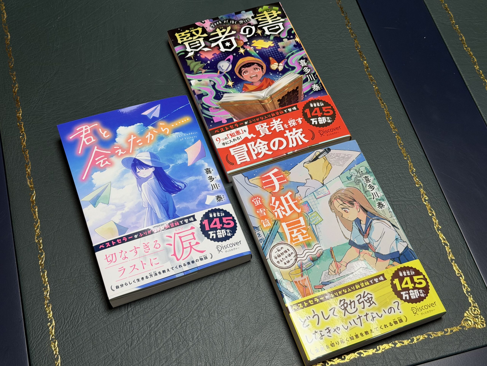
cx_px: 244
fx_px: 675
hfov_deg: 39.7
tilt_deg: -62.6
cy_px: 183
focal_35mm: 48
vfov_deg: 30.3
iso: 125
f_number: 1.78
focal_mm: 6.76
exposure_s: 1/60
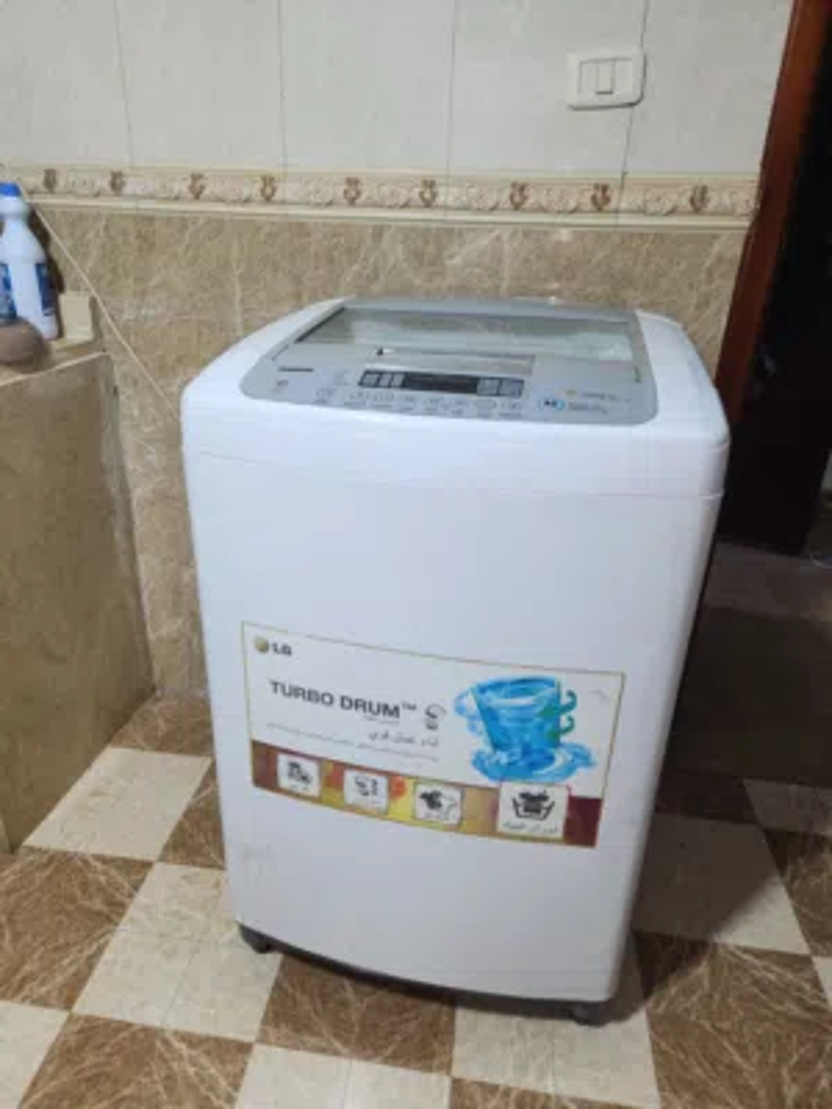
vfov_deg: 73.9
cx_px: 416
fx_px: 737
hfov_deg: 58.9
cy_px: 554
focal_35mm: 23
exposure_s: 1/50
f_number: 1.8
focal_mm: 5.4
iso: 20
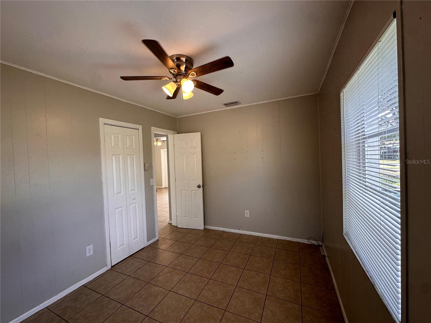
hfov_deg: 102.1
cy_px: 162
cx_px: 216
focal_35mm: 14
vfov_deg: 85.7
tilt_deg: -0.5
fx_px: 174
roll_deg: +2.1
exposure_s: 1/99
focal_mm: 2.22
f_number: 2.2
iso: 50
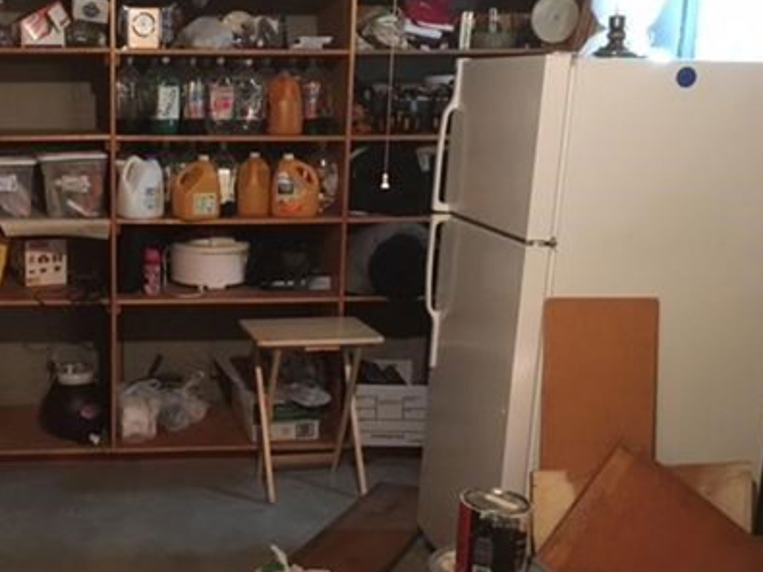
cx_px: 155
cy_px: 317
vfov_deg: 30.8
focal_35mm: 47
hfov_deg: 38.9
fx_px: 1036
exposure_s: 1/15
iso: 200
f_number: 2.2
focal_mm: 4.15
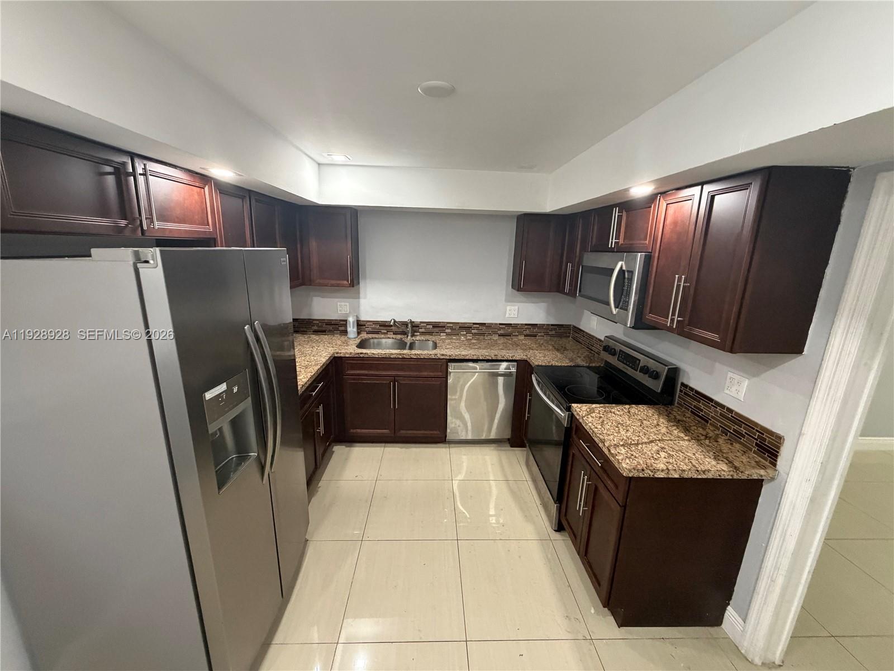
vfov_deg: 85.7
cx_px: 447
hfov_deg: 102.1
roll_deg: -1.6
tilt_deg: -14.3
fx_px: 362
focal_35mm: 14
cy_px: 336
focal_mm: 2.22
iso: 400
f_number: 2.2
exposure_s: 1/60
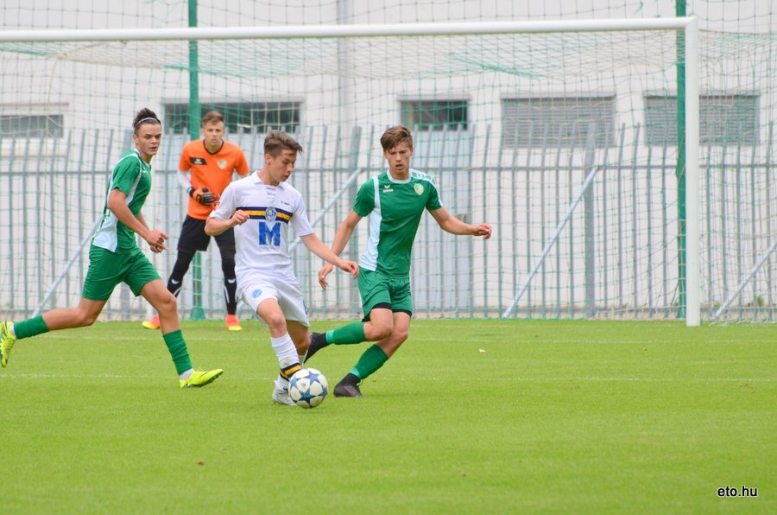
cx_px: 388
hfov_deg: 4.6
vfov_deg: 3.0
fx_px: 9692
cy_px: 258
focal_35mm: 450
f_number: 6.3
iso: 1000
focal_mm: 300
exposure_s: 1/2500
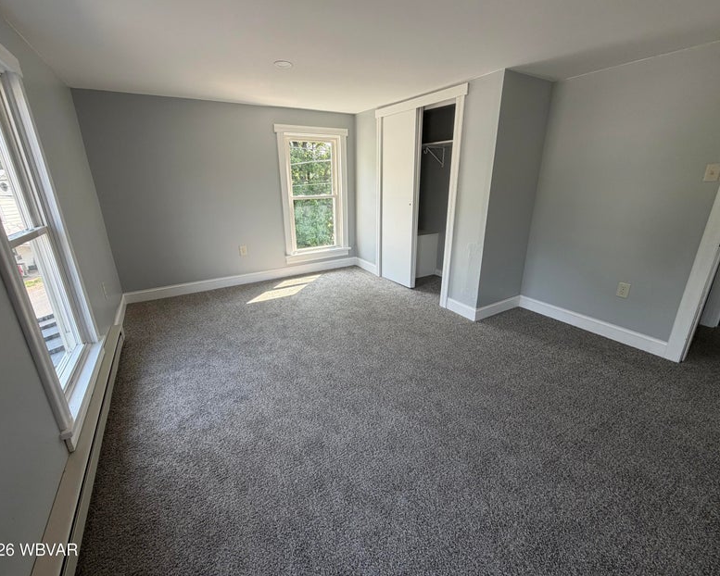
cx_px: 359
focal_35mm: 15
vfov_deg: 84.0
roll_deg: +1.4
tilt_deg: -16.7
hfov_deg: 96.8
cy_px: 281
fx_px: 320
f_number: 2.2
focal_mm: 2.22
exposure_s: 1/121
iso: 80
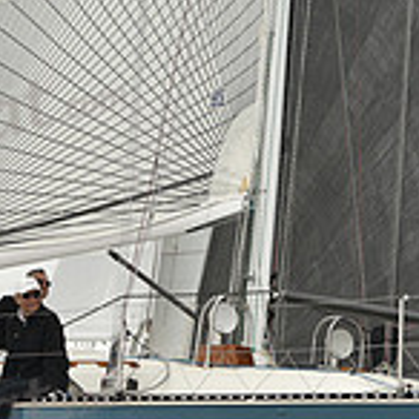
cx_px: 278
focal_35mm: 236
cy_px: 245
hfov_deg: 7.4
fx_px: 3232
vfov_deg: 7.4
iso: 320
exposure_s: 1/1000
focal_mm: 70
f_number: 4.5
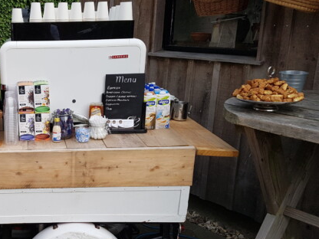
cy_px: 143
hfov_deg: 39.7
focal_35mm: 45
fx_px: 415
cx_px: 45
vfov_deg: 32.1
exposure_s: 1/364
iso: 50
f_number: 1.7
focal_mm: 4.2
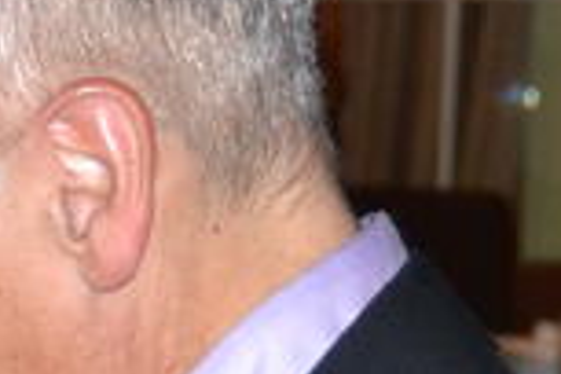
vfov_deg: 2.5
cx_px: -1038
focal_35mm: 540
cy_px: 620
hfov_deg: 3.7
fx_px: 8414
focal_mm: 46
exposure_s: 1/60
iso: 800
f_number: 5.3
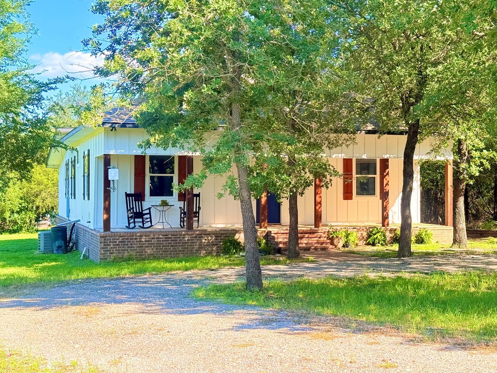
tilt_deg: +1.8
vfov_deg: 26.1
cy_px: 170
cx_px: 286
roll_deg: +0.1
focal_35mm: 56
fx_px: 804
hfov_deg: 34.3
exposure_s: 1/1285
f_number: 1.78
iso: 80
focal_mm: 6.76
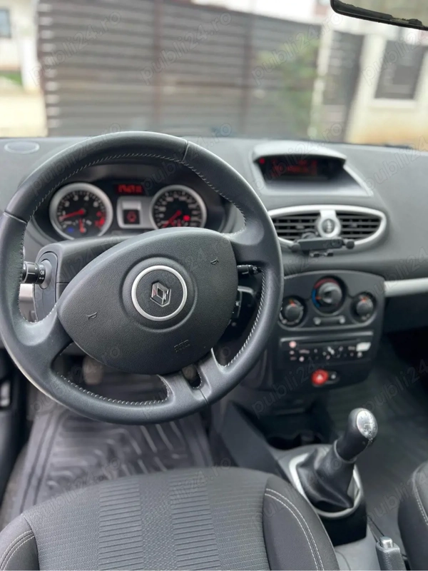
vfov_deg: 67.3
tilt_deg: -26.8
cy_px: 286
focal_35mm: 26
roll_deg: -4.2
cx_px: 214
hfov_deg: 53.1
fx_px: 429
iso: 40
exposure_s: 1/121
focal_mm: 5.7
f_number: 1.5
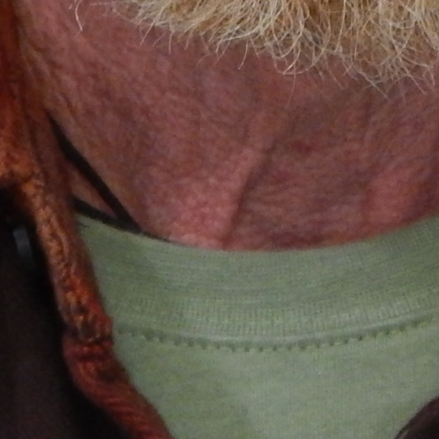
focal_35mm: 451
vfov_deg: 3.8
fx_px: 6471
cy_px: -498
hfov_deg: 3.9
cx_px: 314
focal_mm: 15.3
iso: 400
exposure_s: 1/30
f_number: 4.3
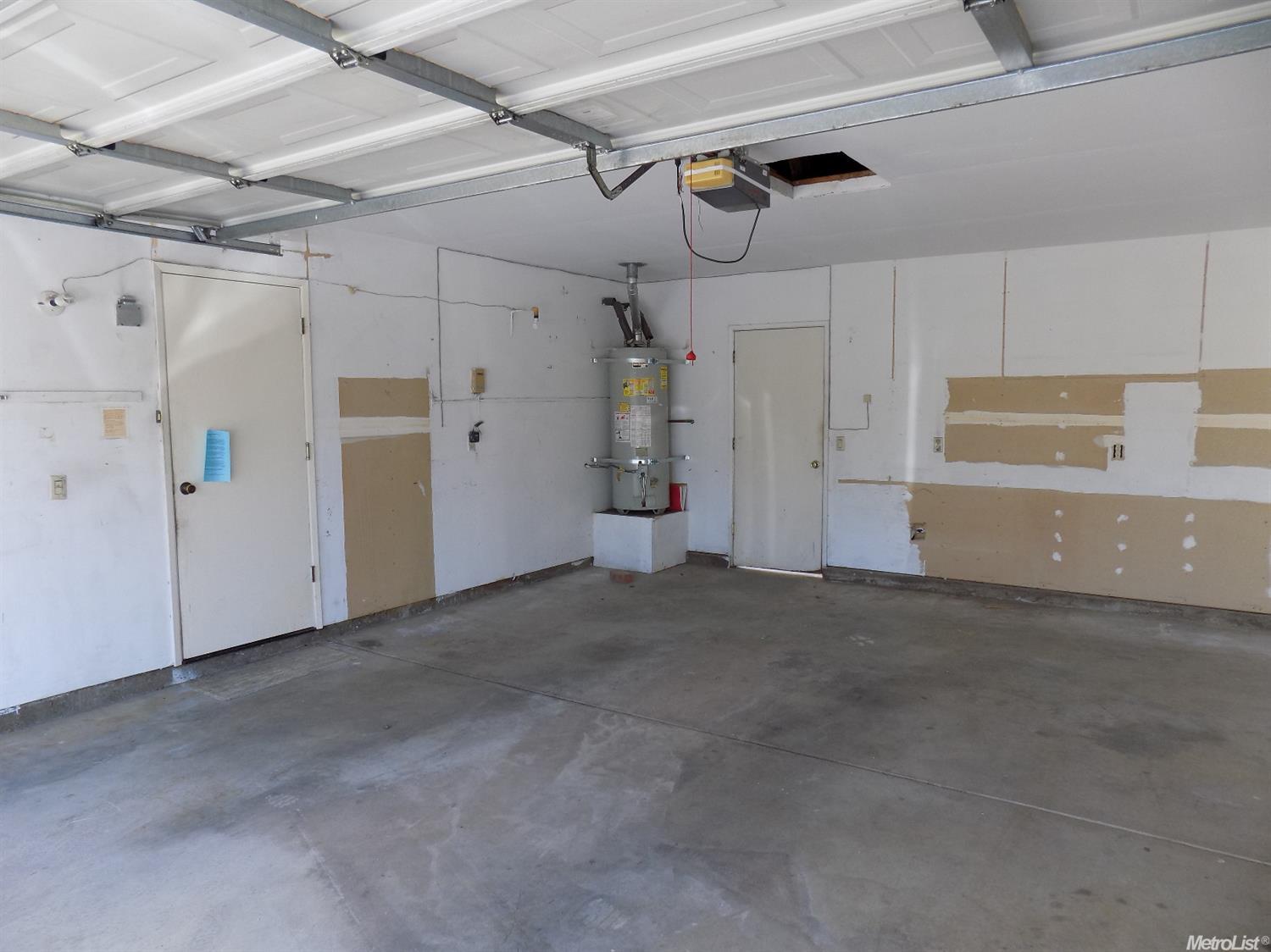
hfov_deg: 73.9
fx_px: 844
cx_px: 636
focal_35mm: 23
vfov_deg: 58.9
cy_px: 476
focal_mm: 4
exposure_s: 1/60
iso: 80
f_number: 3.1
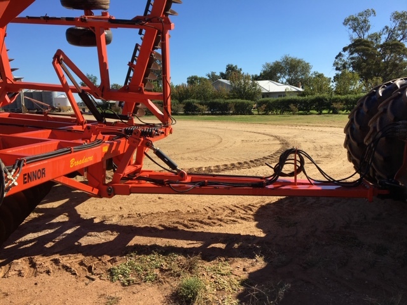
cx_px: 204
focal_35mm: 29
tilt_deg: -7.3
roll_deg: +1.1
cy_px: 152
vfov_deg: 48.2
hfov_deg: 61.7
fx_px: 341
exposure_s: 1/1399
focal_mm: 4.15
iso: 25
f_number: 2.2
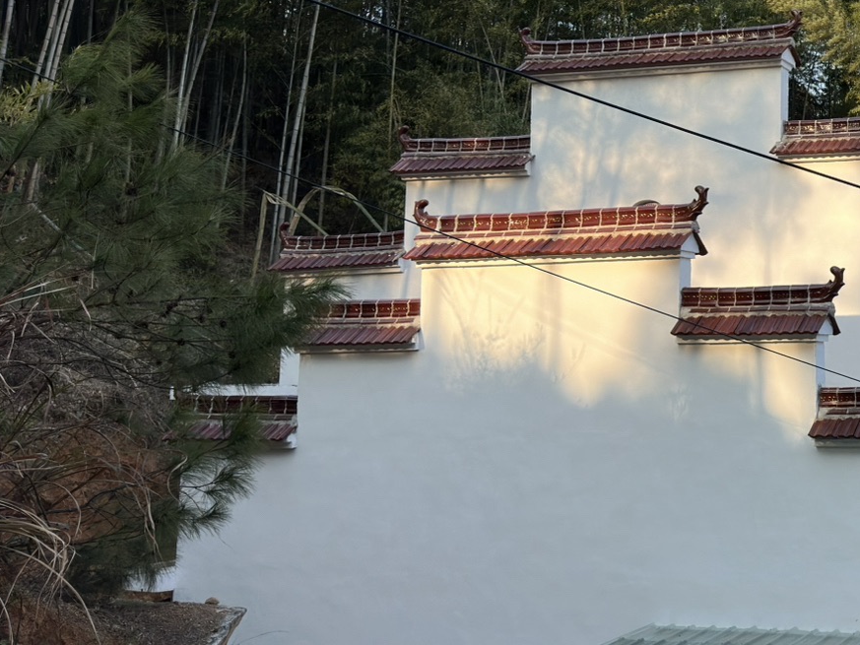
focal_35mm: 55
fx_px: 1367
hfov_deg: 30.9
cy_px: 233
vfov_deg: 26.5
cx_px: 959
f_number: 1.78
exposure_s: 1/1821
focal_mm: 6.86
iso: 80
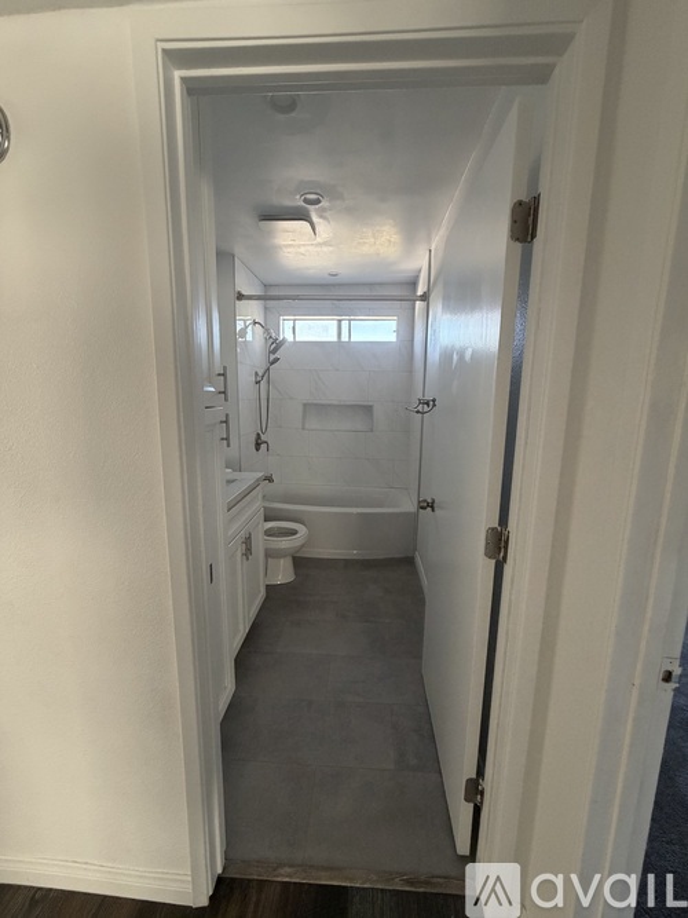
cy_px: 459
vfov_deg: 102.1
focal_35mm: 14
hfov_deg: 85.7
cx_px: 344
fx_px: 371
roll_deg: -1.9
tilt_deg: -9.7
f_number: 2.2
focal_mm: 2.22
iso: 320
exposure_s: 1/114
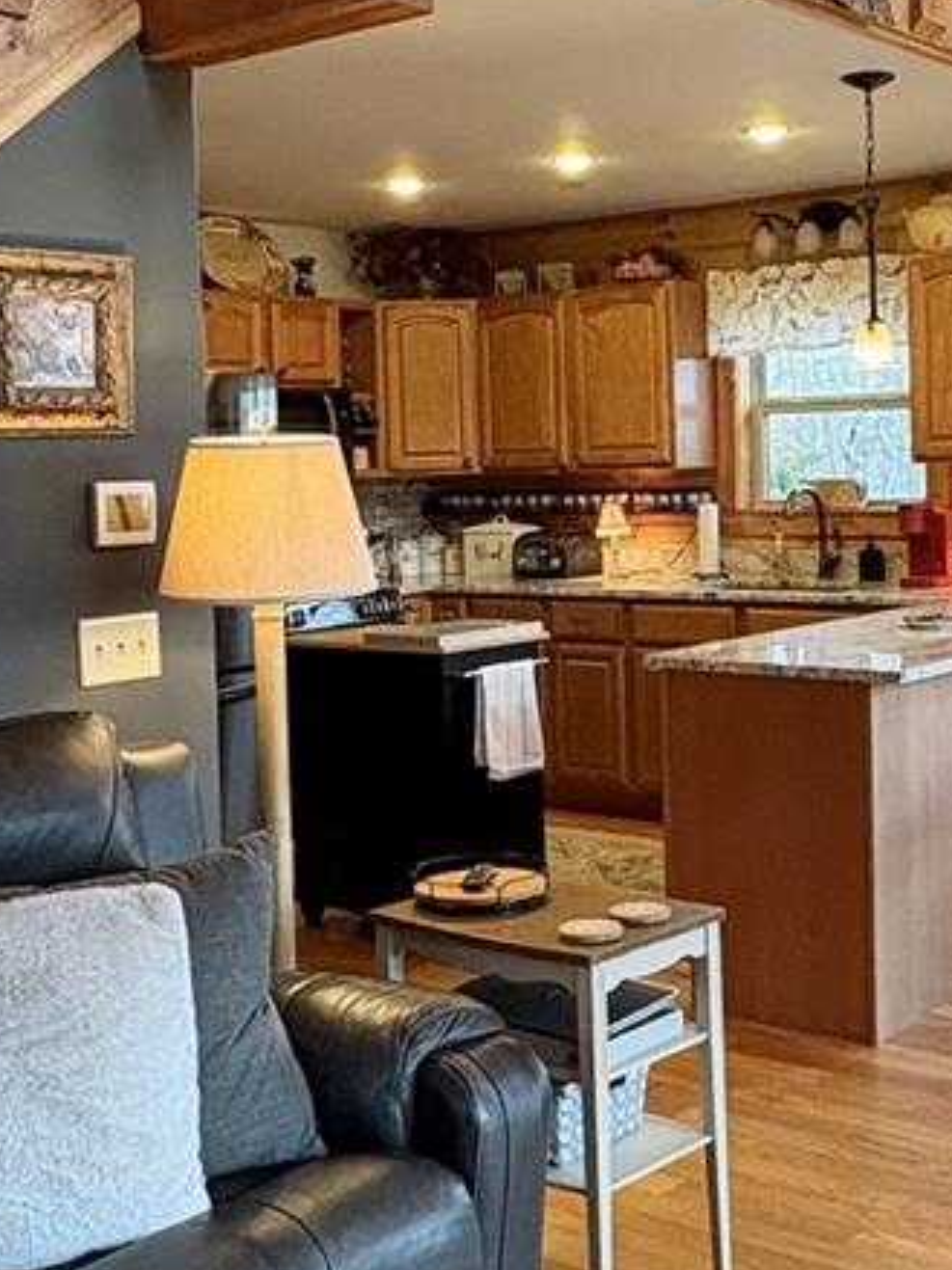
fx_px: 1798
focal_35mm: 49
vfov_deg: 38.8
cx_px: 694
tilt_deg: -1.3
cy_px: 515
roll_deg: +1.0
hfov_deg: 29.3
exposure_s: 1/60
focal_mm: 2.22
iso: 250
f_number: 2.2
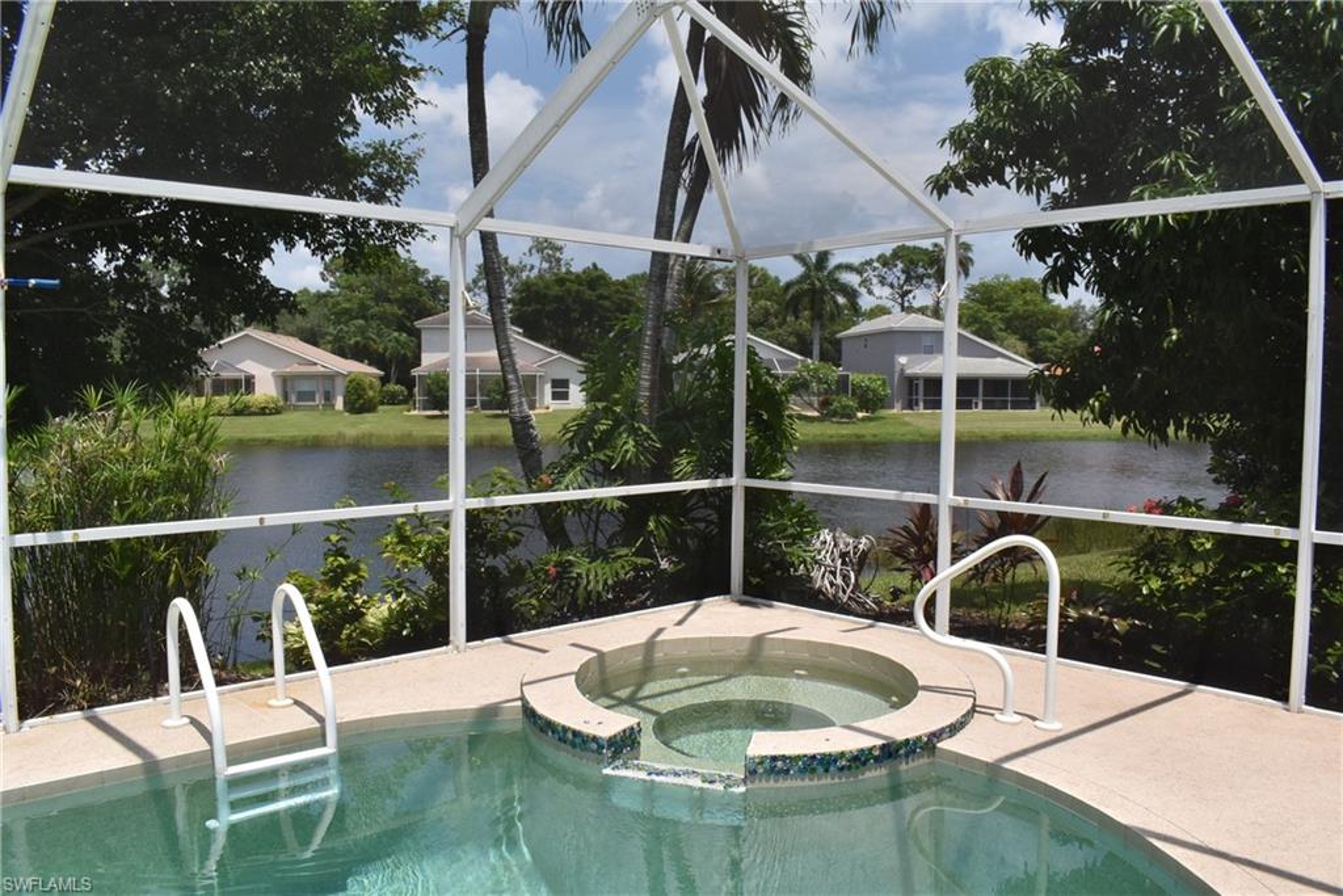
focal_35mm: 27
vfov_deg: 47.9
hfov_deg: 67.4
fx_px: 1007
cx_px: 672
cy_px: 448
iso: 400
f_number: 20
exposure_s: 1/200
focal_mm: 18
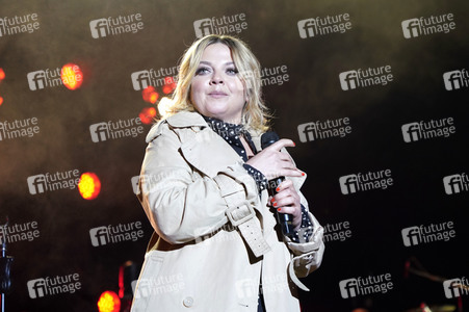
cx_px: 234
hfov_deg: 23.7
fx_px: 1120
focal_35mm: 86
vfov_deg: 15.9
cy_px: 156
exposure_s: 1/125
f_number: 4.5
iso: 2000
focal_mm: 86
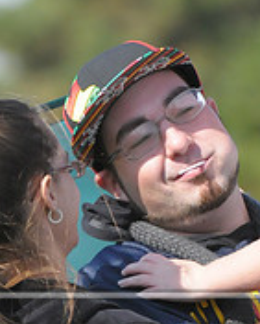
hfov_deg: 1.7
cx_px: 207
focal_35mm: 925
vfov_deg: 2.1
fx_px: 8890
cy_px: 377
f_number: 4
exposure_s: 1/6400
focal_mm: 200
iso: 1600
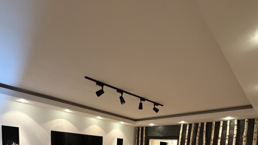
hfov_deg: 83.9
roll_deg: -3.0
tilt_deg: -6.6
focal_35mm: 21
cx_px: 128
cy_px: 165
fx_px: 144
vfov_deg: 41.0
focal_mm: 2.22
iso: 640
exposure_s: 1/50
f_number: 2.2
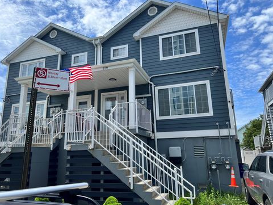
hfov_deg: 65.3
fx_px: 213
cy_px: 103
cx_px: 133
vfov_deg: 51.4
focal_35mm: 27
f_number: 1.5
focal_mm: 5.7
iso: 50
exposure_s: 1/2841
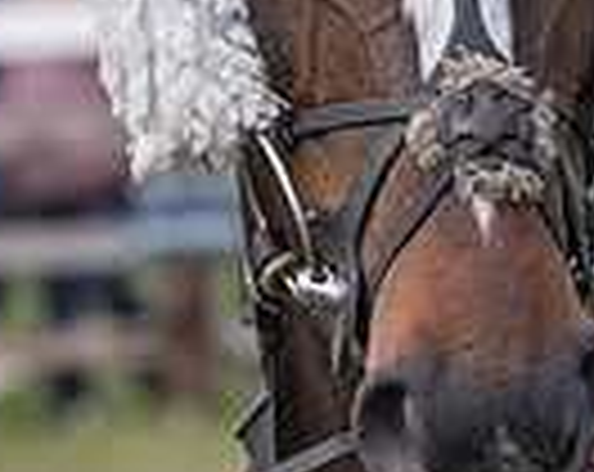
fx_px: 14945
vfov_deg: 1.8
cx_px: 498
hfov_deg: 2.3
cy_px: -34
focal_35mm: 852
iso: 400
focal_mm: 155
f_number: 5.6
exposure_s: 1/1600
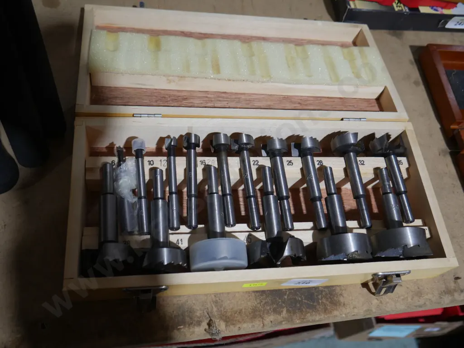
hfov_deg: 56.8
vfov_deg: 44.2
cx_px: 232
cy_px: 174
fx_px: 429
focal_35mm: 32
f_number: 3.6
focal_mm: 16
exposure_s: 1/60
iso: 400
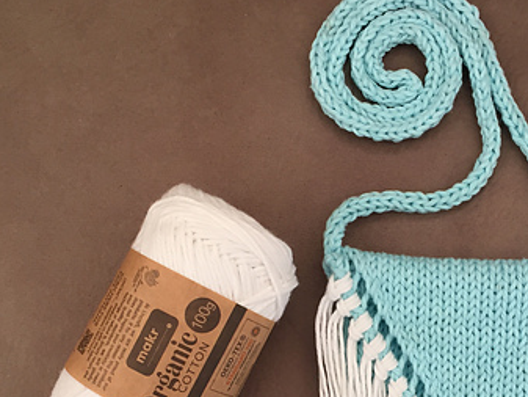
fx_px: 839
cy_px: 330
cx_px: 349
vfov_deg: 26.0
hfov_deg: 34.6
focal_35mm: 55
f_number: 2.2
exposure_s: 1/33
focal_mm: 4.15
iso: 40
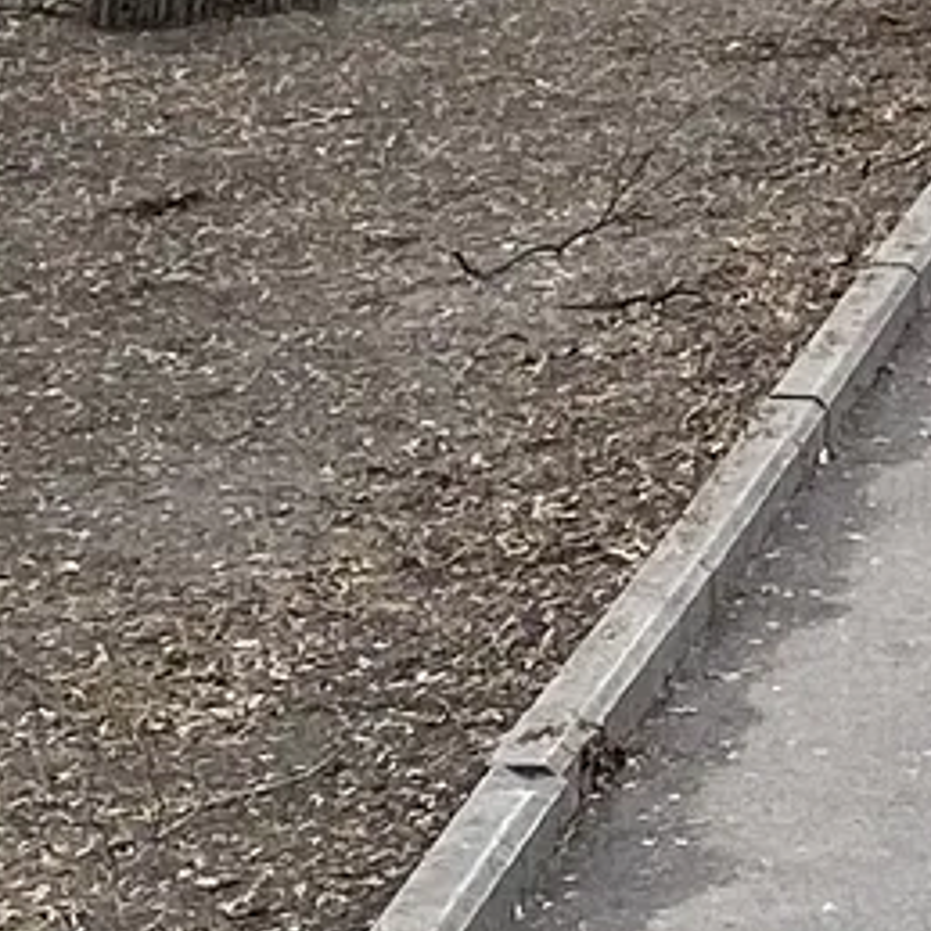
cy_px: -985
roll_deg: -1.8
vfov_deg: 7.8
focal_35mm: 213
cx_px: 2088
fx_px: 6481
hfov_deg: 7.7
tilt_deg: +1.6
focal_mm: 4.25
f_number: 1.8
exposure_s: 1/237
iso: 32
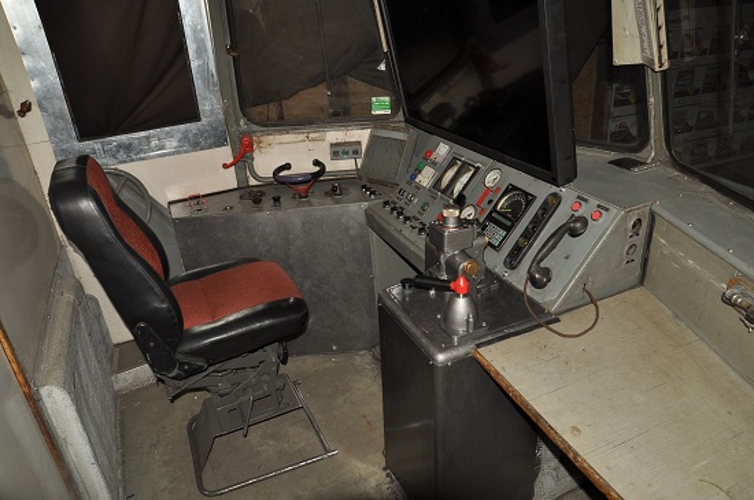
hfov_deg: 41.2
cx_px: 377
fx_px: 1004
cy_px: 250
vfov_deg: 28.0
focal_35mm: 48
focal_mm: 32
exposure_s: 1/125
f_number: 9
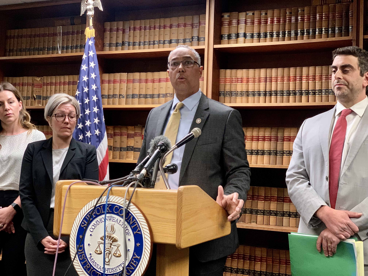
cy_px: 138
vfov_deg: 28.0
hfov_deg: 36.8
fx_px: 553
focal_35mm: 52
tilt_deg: +3.2
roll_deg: -2.5
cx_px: 184
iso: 320
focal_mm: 6
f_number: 2.4
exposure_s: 1/60
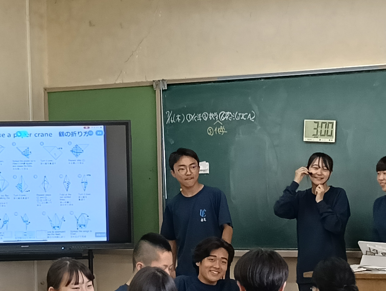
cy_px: 236
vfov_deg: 13.4
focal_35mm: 110
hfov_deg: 17.8
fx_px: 1228
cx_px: 269
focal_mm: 3.98
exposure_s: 1/33.3
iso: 200
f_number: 1.8
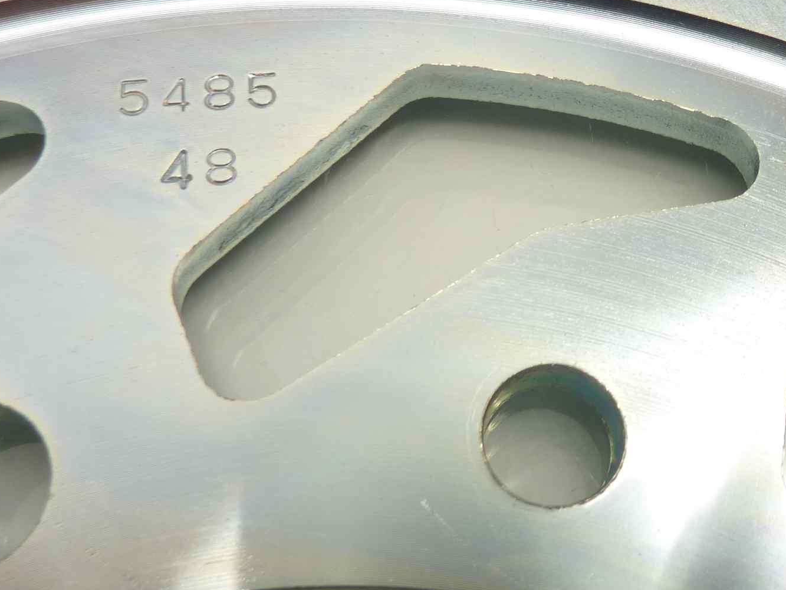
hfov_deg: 38.8
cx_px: 567
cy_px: 237
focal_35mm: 48
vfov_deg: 30.2
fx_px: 1090
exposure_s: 1/15
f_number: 3.3
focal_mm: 4.1
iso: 80
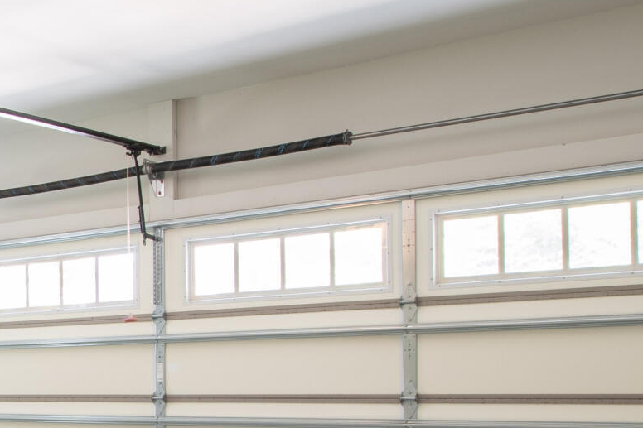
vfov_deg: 22.6
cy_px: 413
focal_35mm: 58
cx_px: -238
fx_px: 1036
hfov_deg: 27.4
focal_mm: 10
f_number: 8
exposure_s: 1
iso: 100
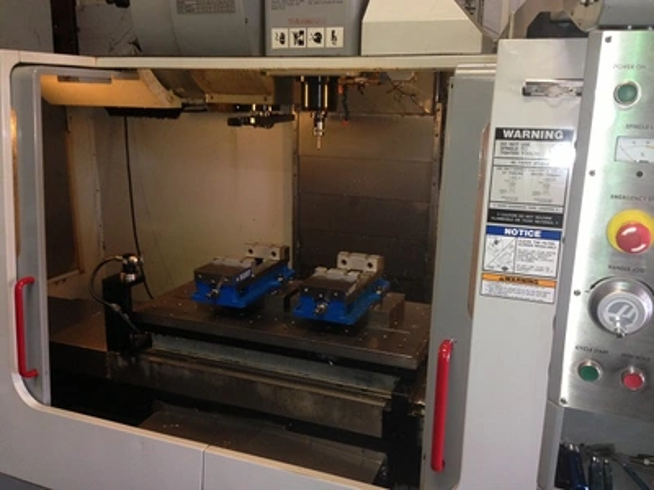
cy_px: 245
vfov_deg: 42.9
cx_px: 327
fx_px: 623
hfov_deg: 55.4
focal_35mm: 33
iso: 200
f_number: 2.4
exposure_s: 1/20
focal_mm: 4.13
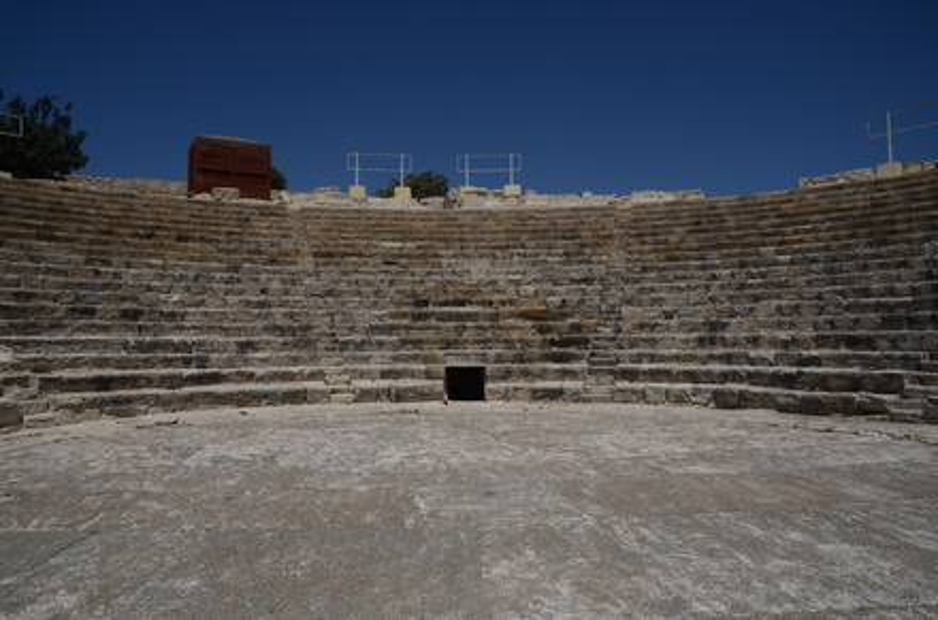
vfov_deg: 52.9
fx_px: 624
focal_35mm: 24
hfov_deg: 73.9
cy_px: 310
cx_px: 469
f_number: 11
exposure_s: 1/500
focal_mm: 16
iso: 100
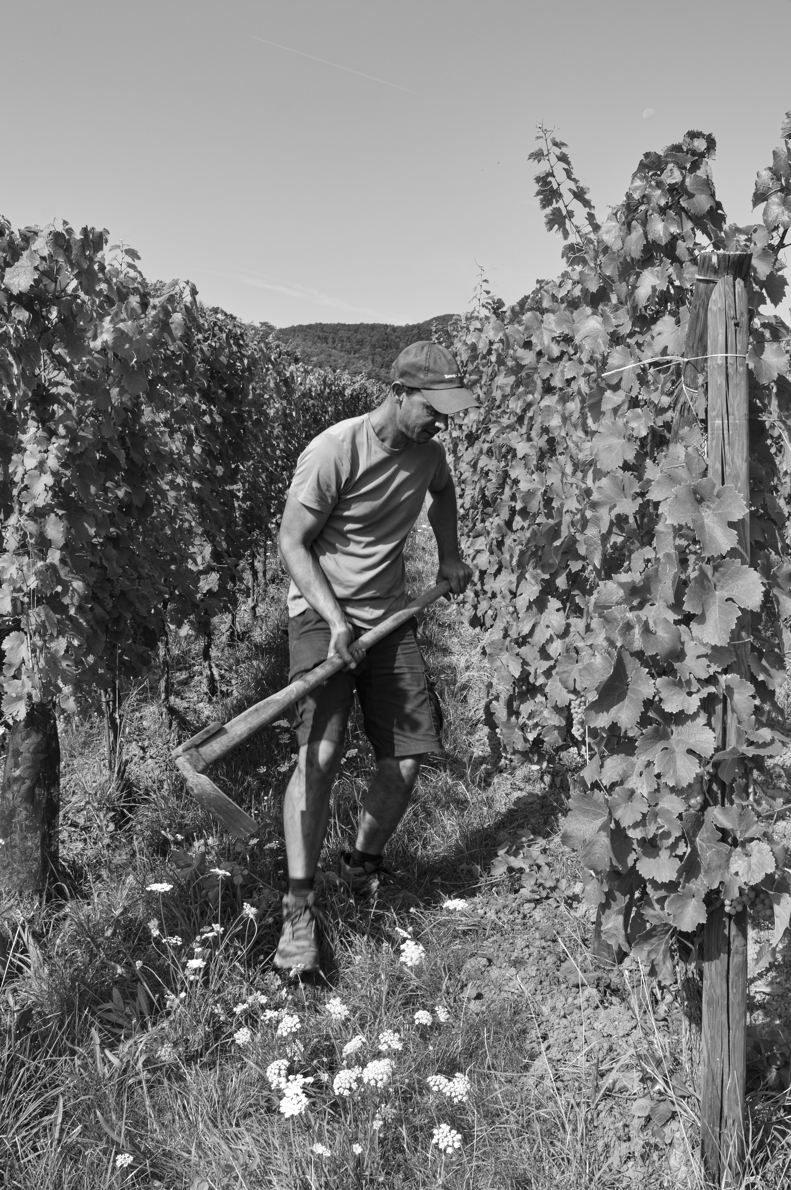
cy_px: 595
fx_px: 1139
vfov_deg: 55.1
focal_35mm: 34
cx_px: 396
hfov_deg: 38.3
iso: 100
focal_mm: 23
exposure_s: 1/80
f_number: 11
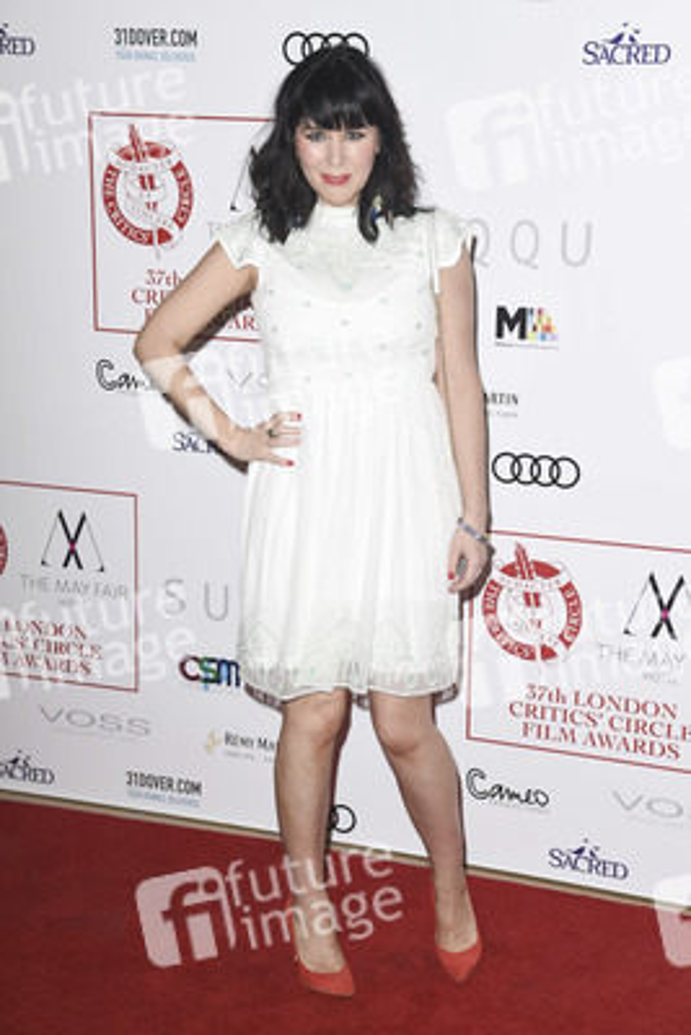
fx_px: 1668
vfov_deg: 34.5
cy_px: 518
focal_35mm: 58
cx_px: 346
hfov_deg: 23.4
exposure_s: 1/250
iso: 1000
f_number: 5.6
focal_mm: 58
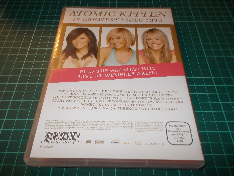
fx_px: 196
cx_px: 117
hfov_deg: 61.7
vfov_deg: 48.2
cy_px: 88
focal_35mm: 29
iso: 200
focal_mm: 4.1
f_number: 3.3
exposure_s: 1/30
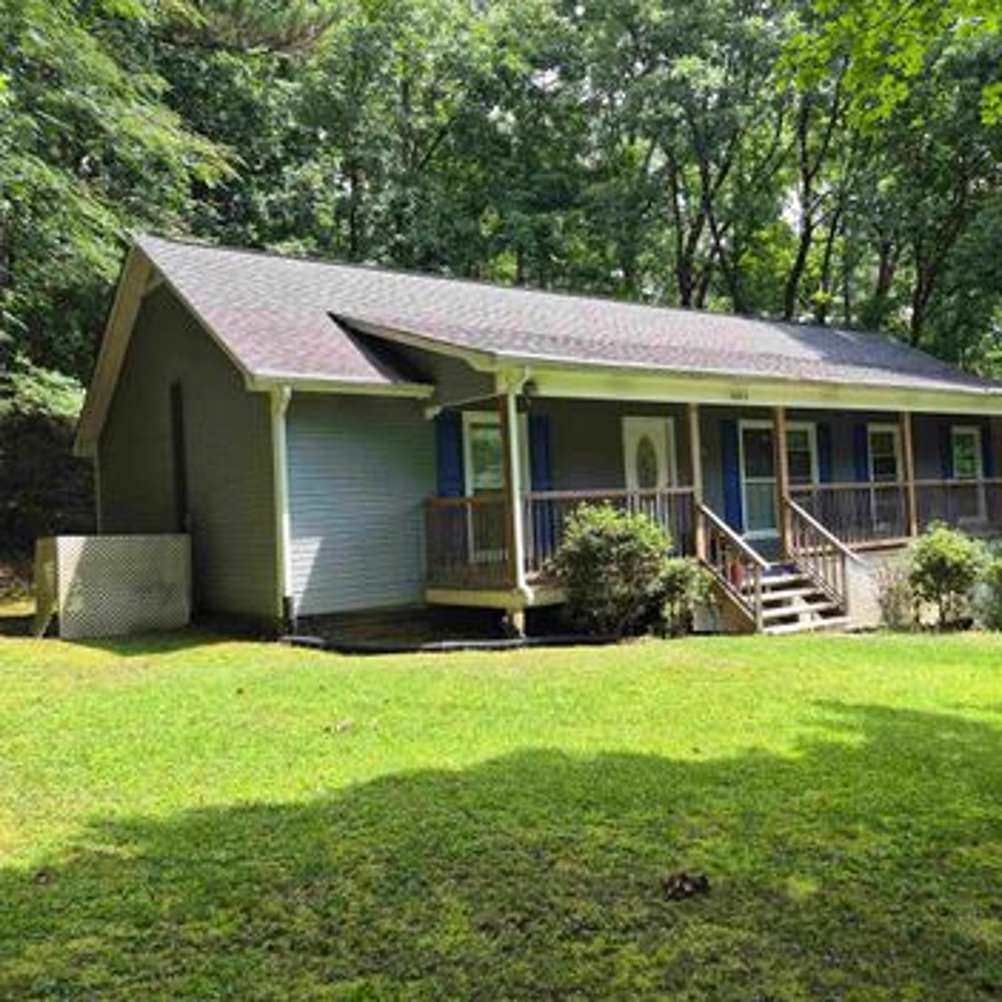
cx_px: 599
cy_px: 478
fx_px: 950
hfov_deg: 55.2
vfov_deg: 55.6
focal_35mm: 29
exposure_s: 1/928
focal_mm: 5.4
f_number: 1.8
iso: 80
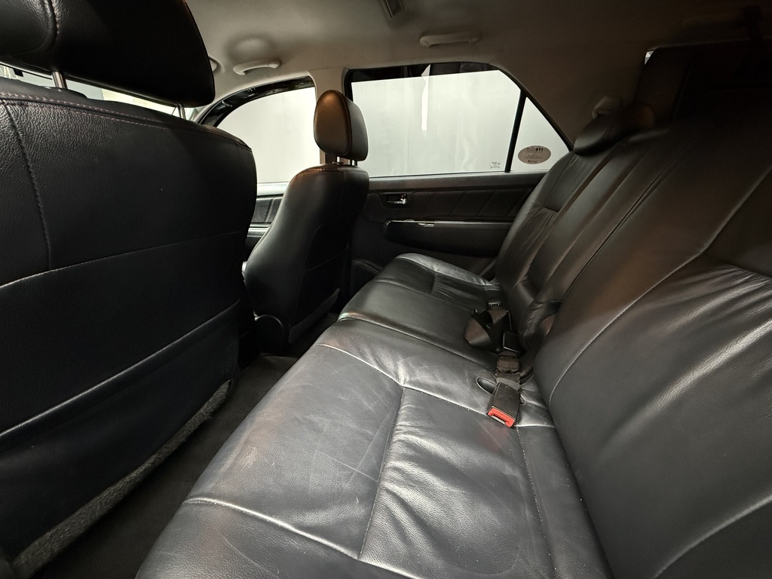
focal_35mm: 14
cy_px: 290
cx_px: 386
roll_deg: -1.1
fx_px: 312
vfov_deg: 85.7
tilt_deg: -18.6
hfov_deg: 102.1
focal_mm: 2.22
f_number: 2.2
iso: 1600
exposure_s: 1/25
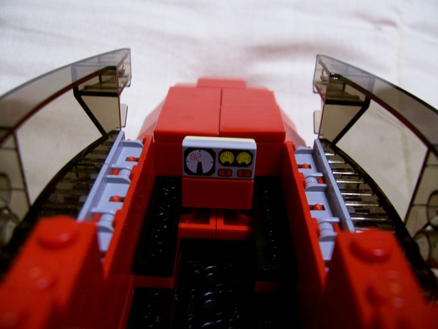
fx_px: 430
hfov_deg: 54.0
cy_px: 164
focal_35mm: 34
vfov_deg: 41.8
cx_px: 219
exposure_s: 1/8
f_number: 2.7
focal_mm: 5.6
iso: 160
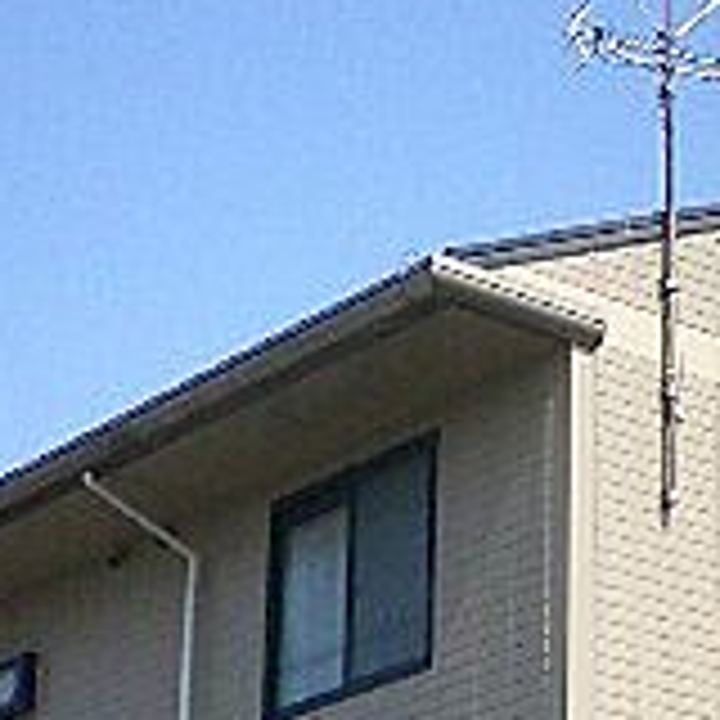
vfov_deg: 13.1
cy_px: 742
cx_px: 410
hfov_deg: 13.3
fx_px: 3083
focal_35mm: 131
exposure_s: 1/1000
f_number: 3.5
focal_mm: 5.6
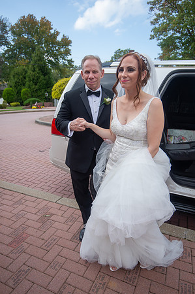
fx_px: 195
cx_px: 98
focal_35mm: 24
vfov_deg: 73.8
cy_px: 147
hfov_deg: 53.0
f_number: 4
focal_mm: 24
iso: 400
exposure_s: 1/1250
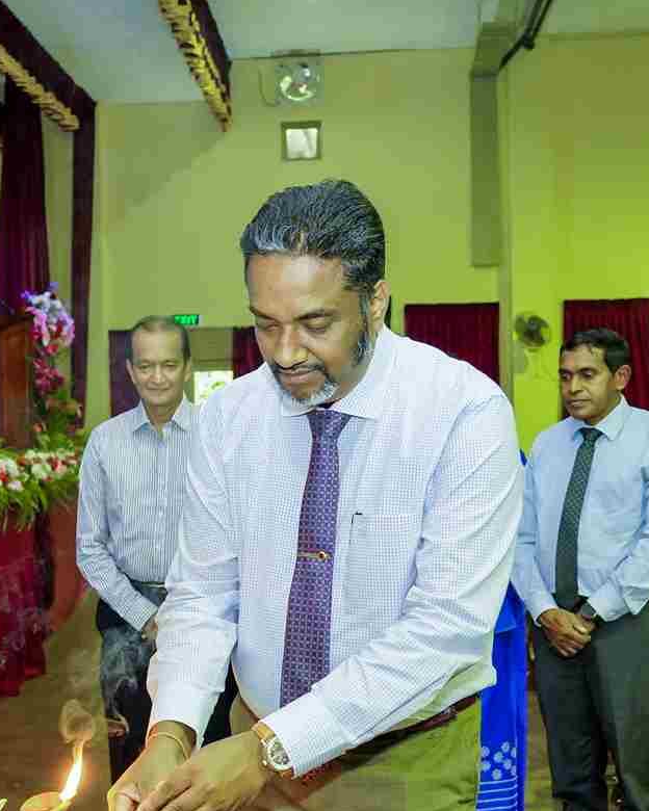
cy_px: 456
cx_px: 179
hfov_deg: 28.8
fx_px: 1249
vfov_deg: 35.9
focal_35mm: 52
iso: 4000
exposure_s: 1/200
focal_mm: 24
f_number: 4
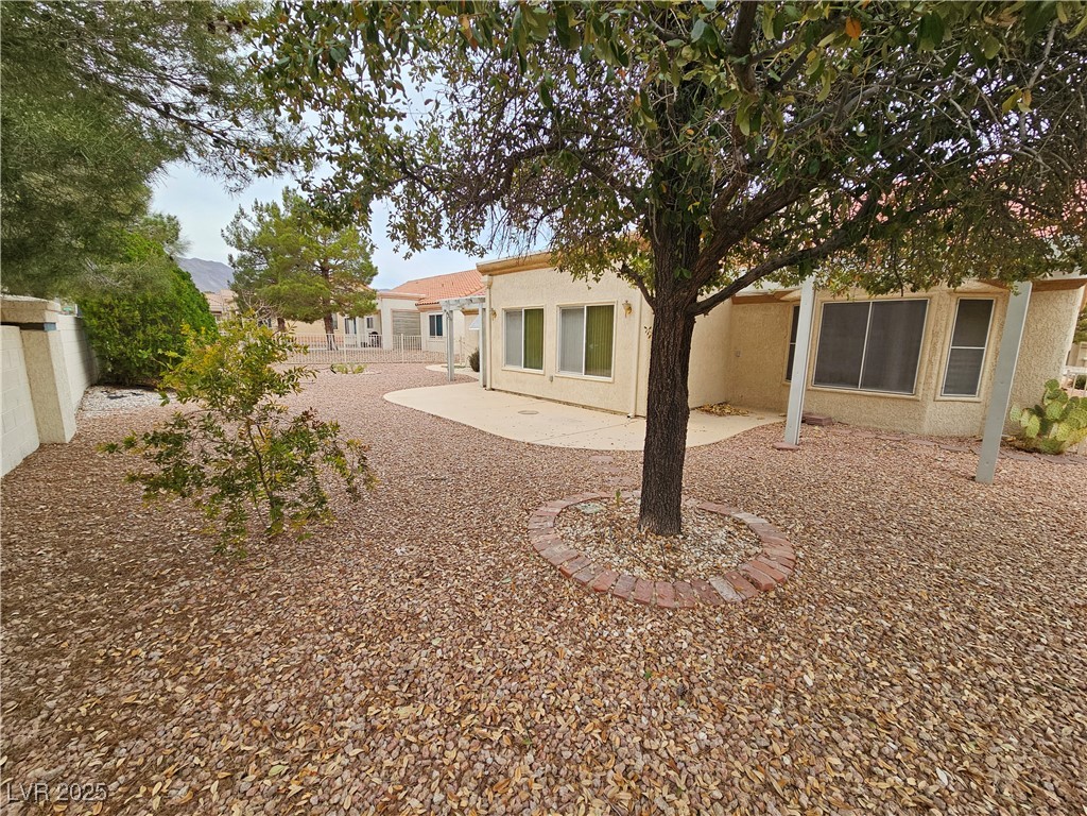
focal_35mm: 13
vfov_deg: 89.9
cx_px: 544
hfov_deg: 106.2
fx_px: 408
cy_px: 408
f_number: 2.2
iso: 50
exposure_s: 1/483
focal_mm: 2.2
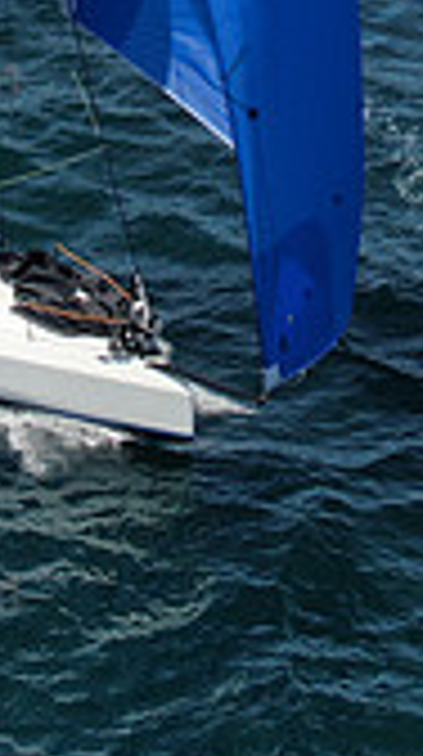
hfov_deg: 6.7
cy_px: -182
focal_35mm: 181
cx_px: 288
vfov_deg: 11.6
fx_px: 3624
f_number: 3.8
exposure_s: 1/1000
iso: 100
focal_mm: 8.6
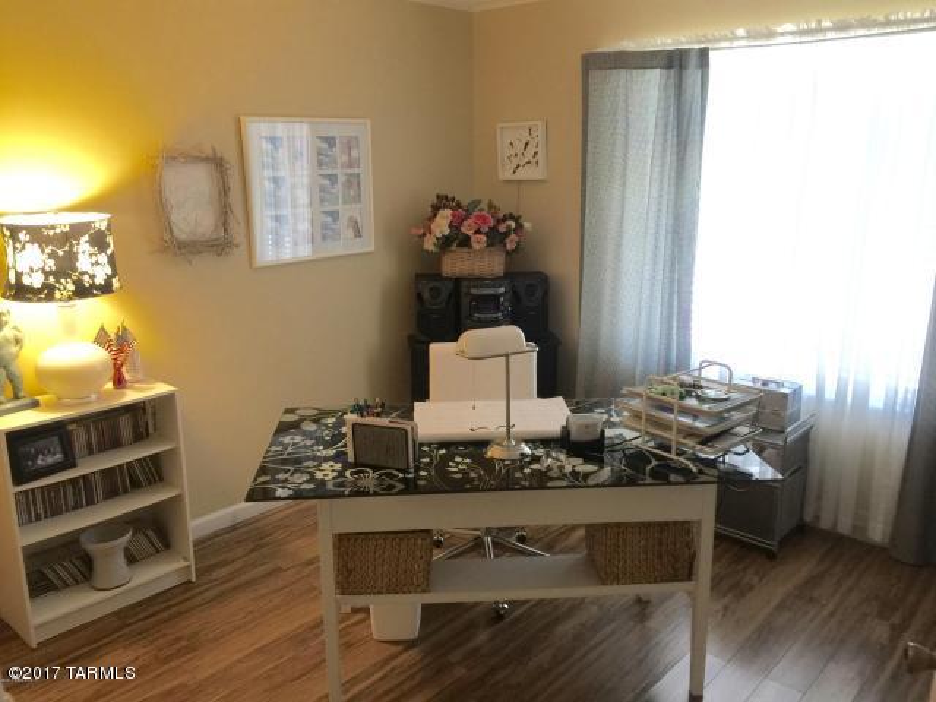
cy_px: 351
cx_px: 468
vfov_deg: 48.2
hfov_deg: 61.7
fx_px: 784
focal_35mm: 29
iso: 50
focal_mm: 4.15
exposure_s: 1/15
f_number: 2.2
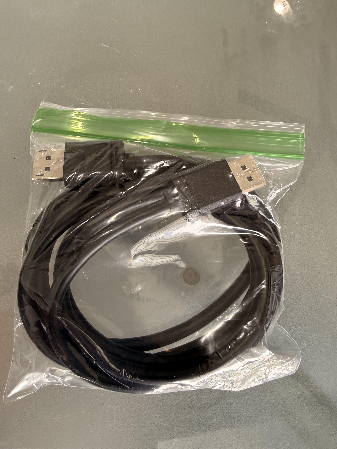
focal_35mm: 24
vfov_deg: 71.6
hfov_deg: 56.8
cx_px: 168
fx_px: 312
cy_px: 224
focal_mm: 2.22
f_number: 2.2
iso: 160
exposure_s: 1/120
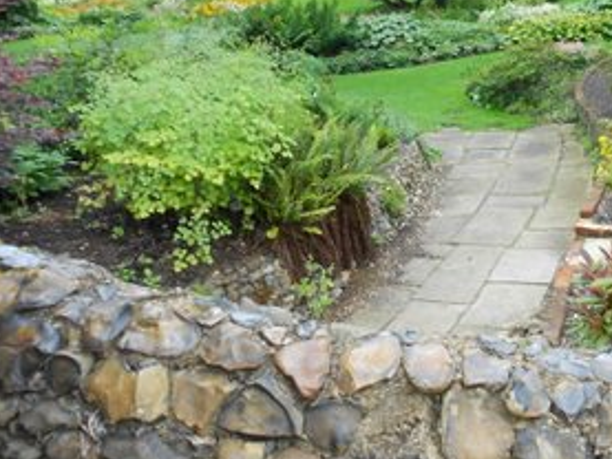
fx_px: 796
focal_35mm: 45
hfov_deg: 39.9
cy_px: 102
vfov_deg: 31.5
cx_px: 513
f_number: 3.2
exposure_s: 1/80
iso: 80
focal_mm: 4.6
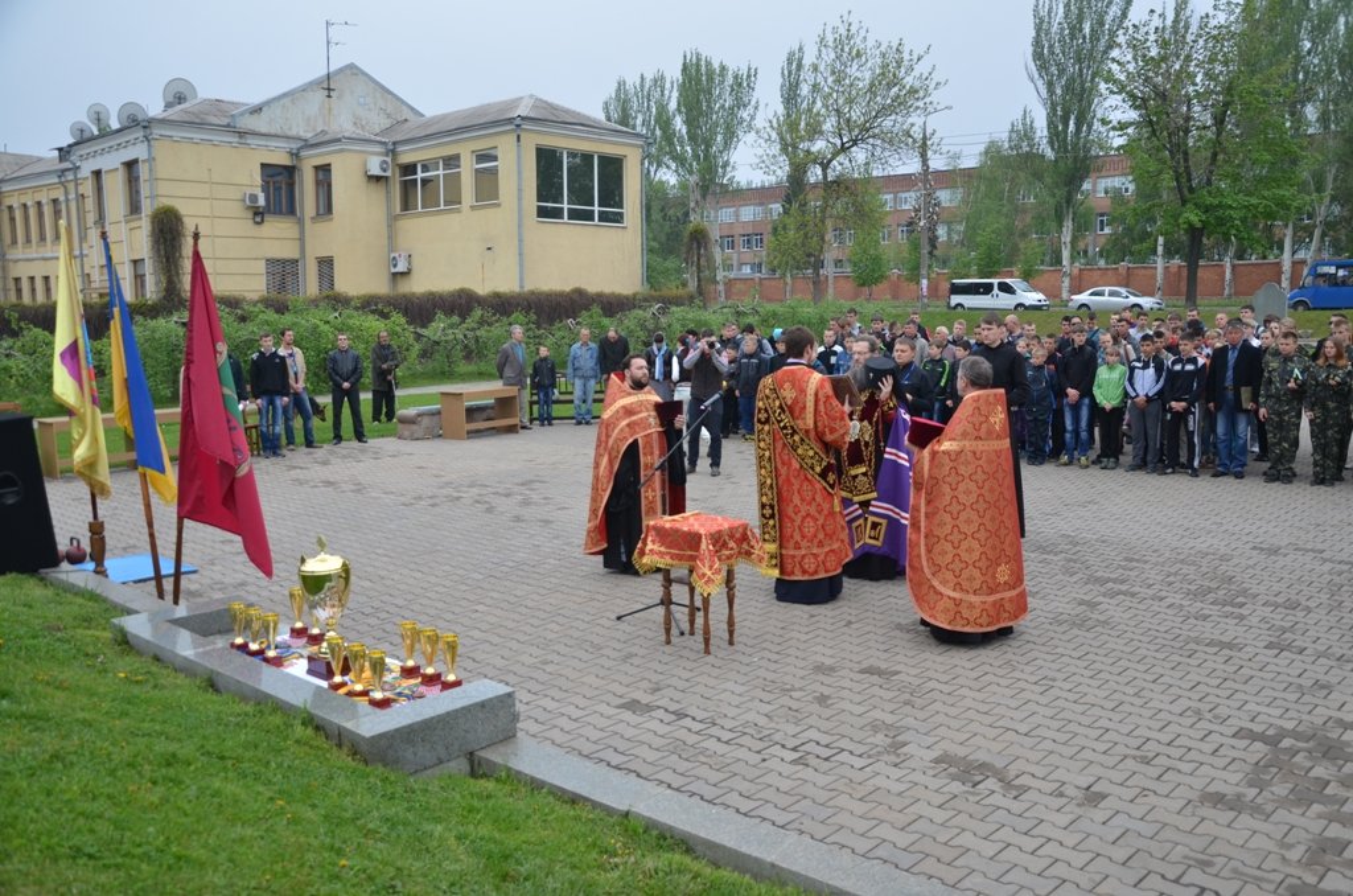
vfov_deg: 41.5
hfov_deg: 59.6
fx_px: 1181
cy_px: 448
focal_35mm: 32
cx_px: 676
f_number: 5
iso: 320
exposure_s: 1/640
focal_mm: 21
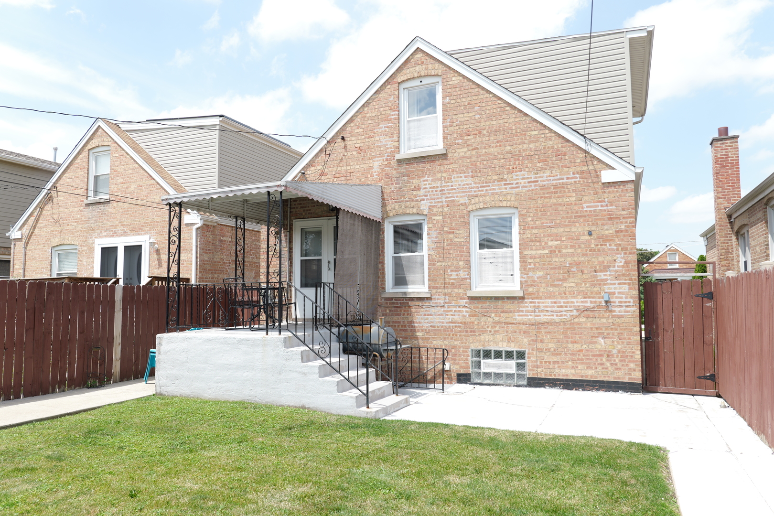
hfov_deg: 73.7
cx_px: 387
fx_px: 516
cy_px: 258
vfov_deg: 53.1
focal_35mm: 24
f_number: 6.3
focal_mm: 24
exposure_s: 1/160
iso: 100
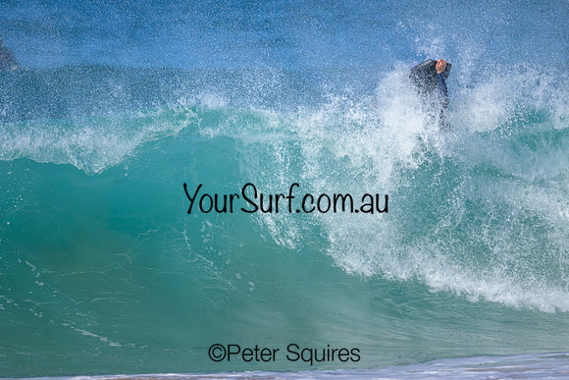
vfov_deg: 1.5
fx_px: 14048
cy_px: 189
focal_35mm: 889
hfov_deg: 2.3
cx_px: 260
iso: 280
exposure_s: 1/2000
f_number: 6.3
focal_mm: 800
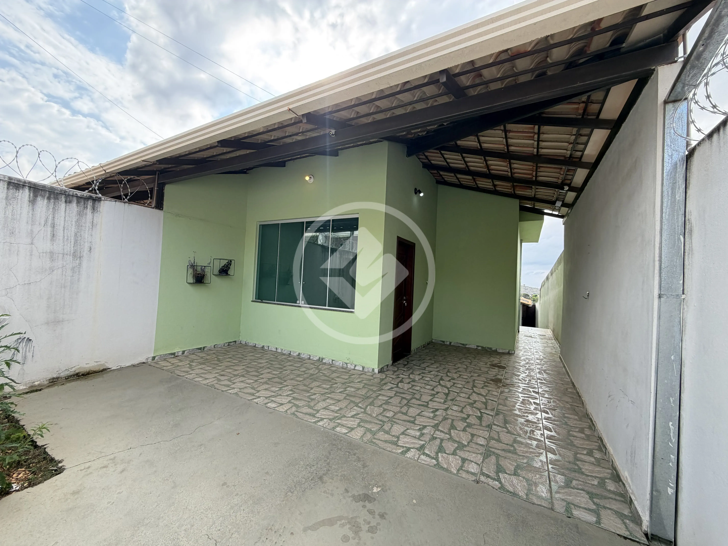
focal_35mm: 14
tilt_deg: +2.7
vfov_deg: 85.7
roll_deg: -1.8
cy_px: 273
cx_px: 364
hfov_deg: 102.1
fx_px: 294
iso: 50
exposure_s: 1/220
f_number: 2.2
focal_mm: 2.22
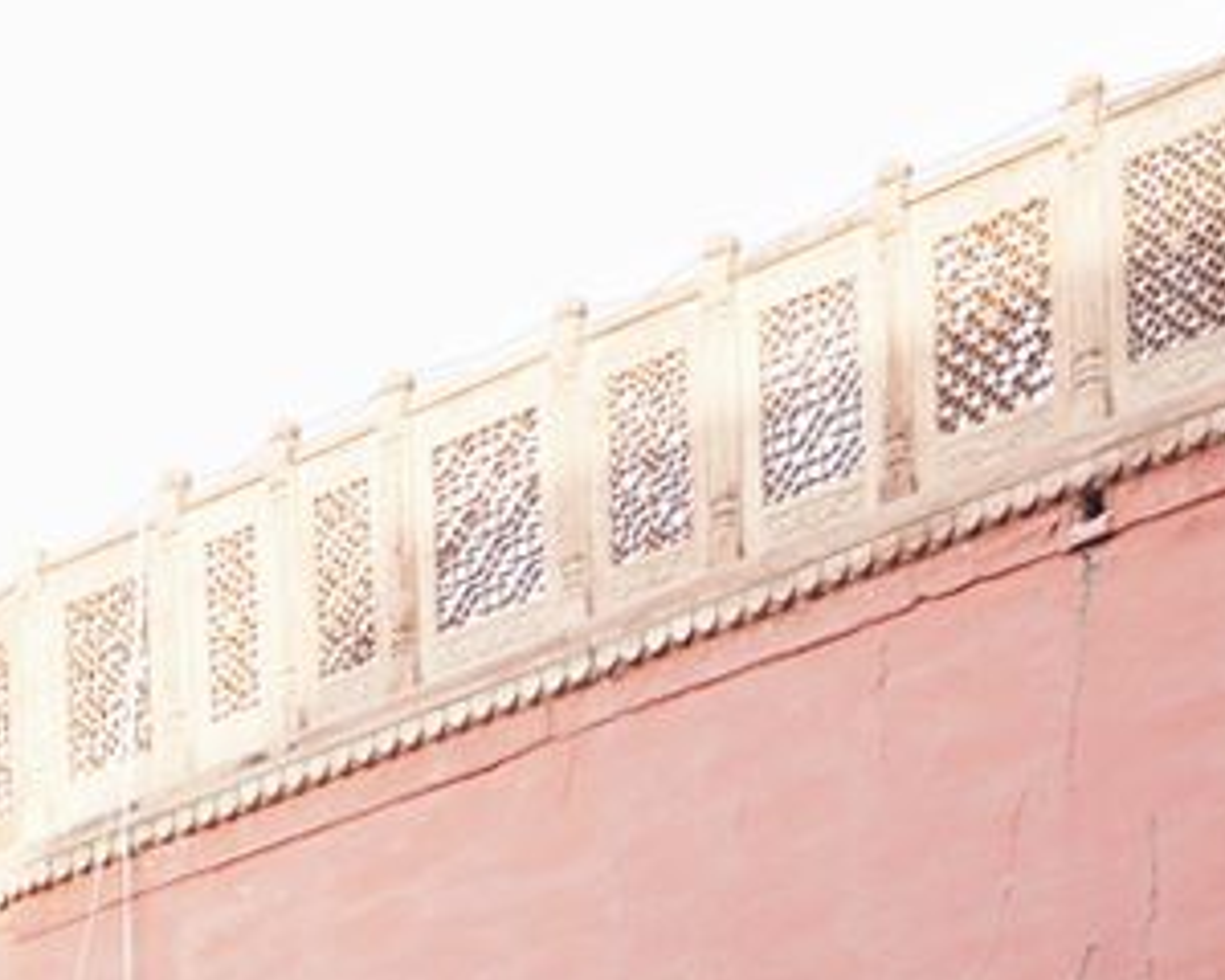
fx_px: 5438
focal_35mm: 150
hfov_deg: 12.6
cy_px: 2438
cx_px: -188
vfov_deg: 9.1
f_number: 3.2
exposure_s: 1/100
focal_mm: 24
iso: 100
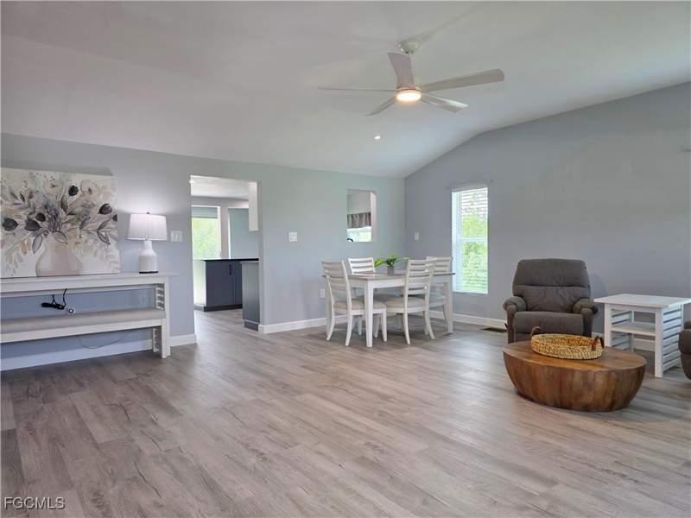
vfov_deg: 58.9
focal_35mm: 23
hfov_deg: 73.9
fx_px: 459
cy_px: 259
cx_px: 346
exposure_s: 1/120
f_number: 1.7
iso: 64
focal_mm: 6.3
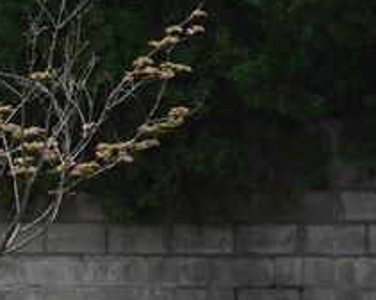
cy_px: 886
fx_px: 3466
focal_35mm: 312
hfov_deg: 6.2
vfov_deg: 4.7
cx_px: 176
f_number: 13
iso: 200
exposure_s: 1/100
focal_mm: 35
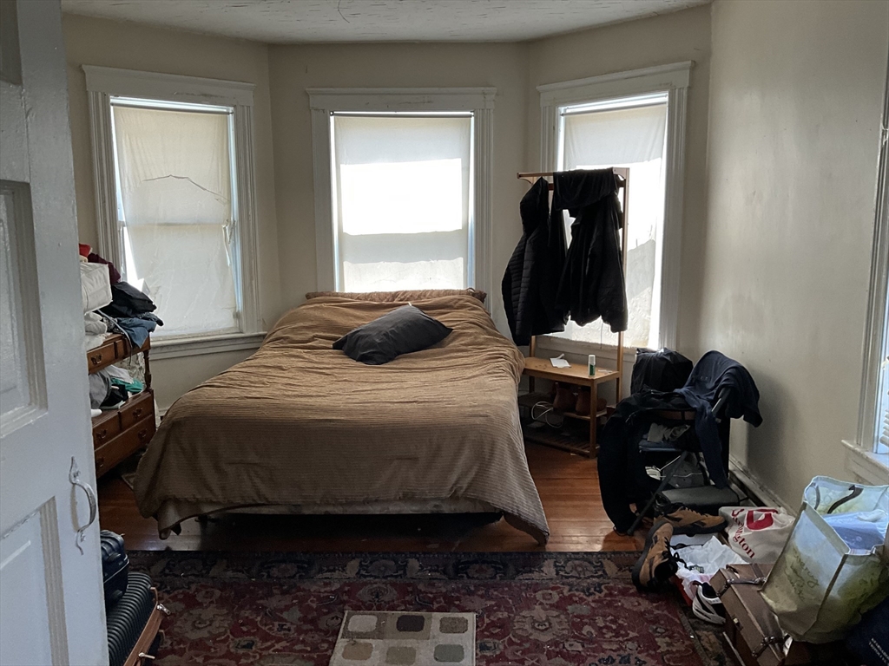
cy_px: 333
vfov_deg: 48.2
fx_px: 745
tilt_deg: -9.5
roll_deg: +0.6
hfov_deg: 61.7
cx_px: 444
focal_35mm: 29
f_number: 1.8
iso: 64
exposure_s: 1/77
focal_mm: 3
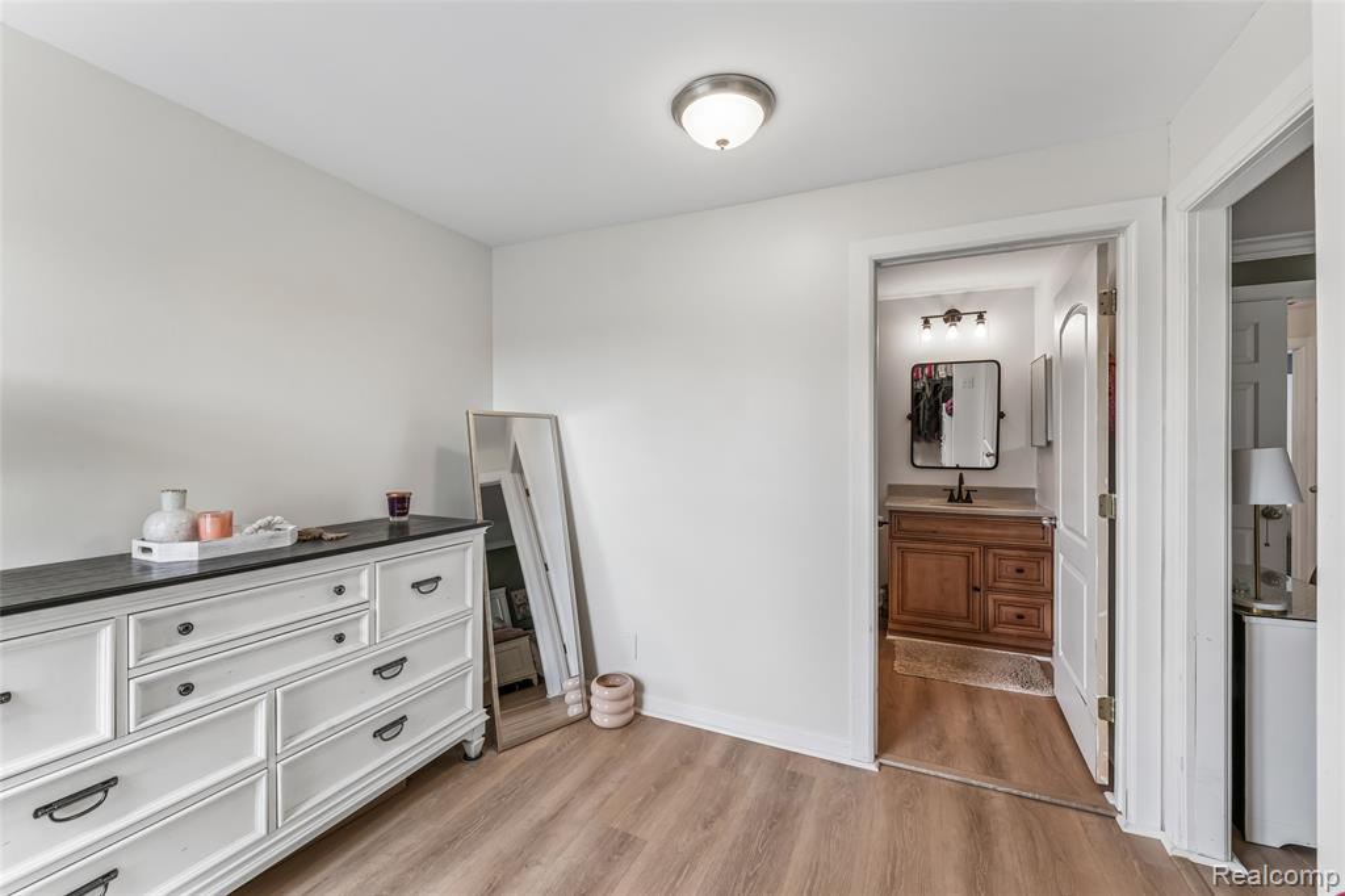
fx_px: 545
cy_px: 448
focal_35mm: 15
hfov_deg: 101.9
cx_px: 672
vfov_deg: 78.8
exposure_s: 1/20
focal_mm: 14.6
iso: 400
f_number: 13
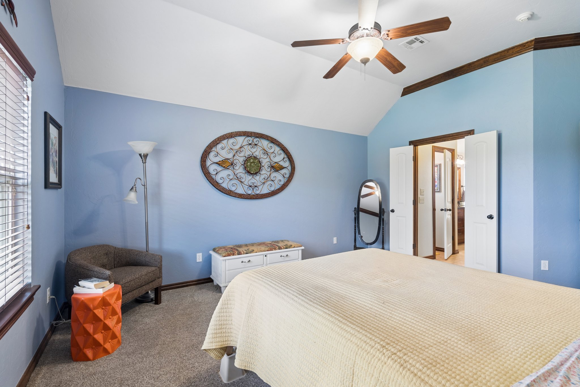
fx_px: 258
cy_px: 194
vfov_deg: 73.7
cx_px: 290
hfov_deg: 96.7
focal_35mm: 16
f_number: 8
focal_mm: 16
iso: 200
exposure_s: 1/2
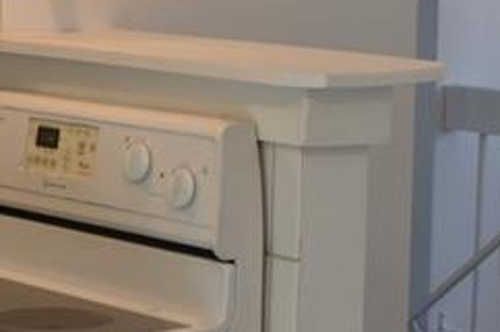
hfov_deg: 9.5
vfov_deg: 6.3
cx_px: 132
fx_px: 2998
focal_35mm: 216
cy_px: 113
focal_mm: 34
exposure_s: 1/100
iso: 400
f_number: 5
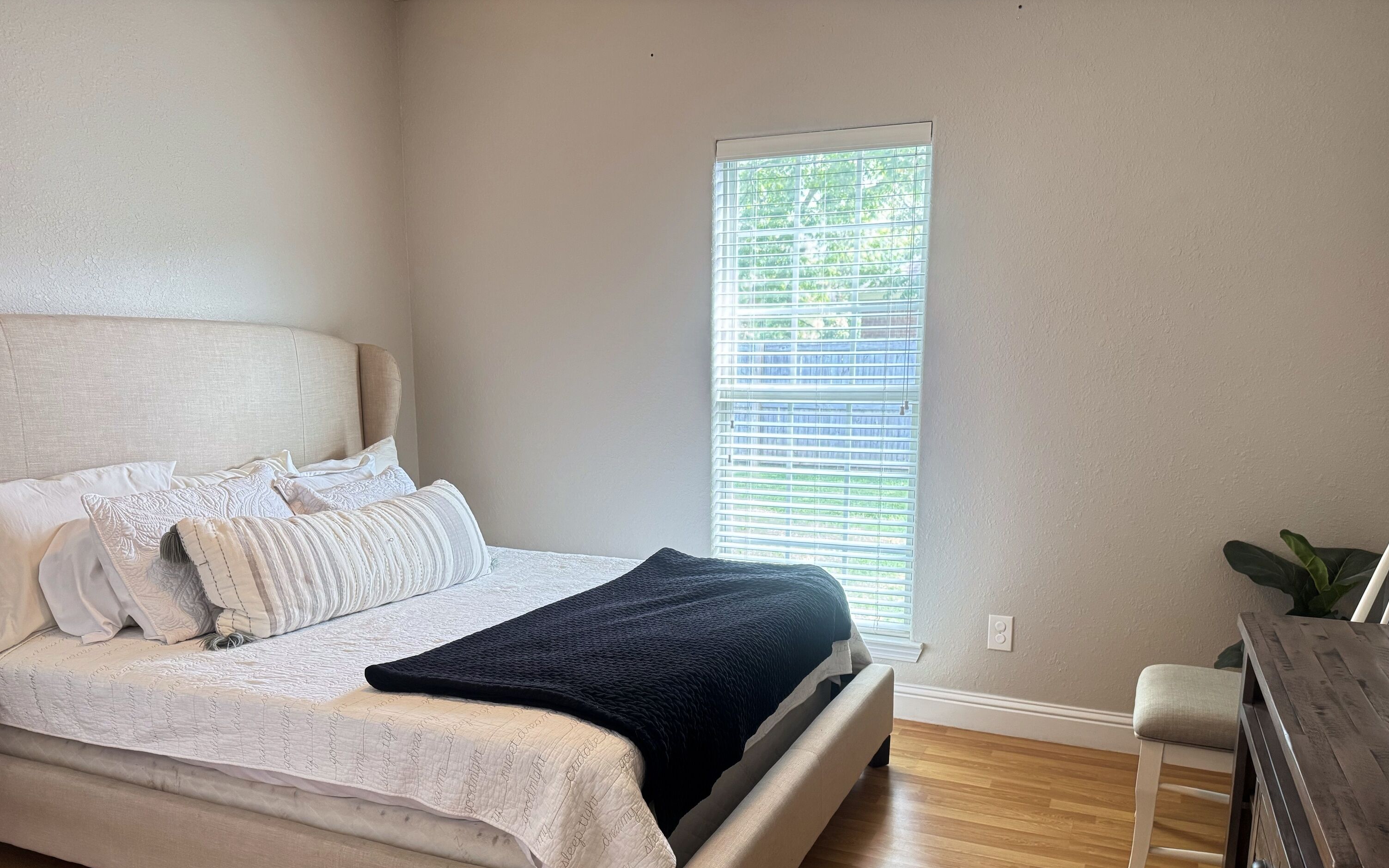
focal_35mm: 26
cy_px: 529
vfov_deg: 47.3
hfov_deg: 70.4
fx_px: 984
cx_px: 702
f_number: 1.78
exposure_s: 1/60
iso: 500
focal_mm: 6.76
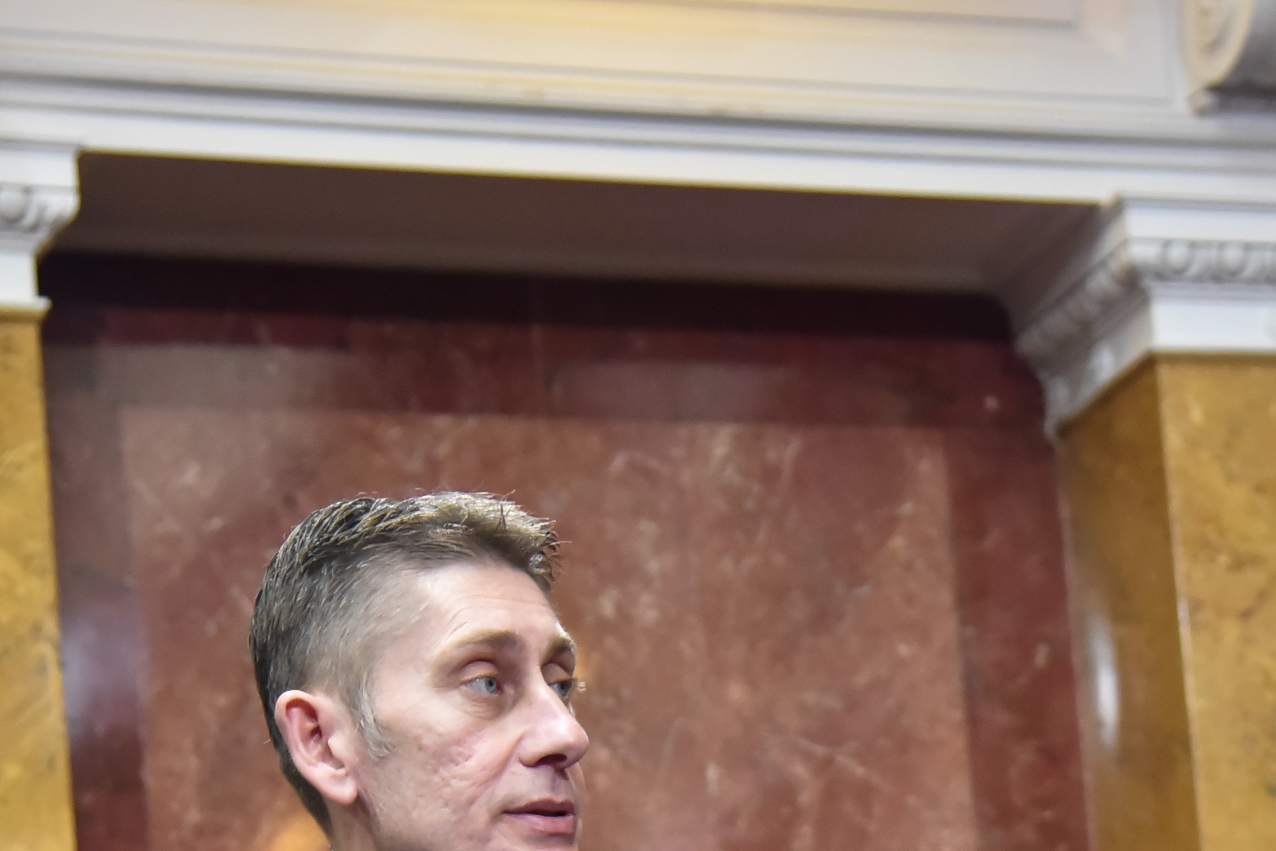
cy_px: 1019
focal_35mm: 133
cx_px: 956
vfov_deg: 10.2
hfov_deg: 15.3
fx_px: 4714
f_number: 4
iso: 3200
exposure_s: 1/200
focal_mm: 50
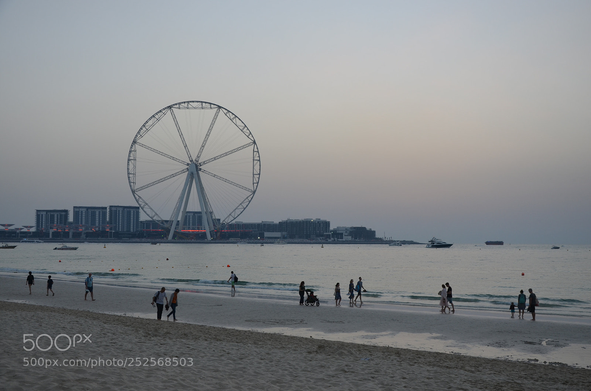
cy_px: 196
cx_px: 296
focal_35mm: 42
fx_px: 688
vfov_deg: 31.7
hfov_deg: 46.5
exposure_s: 1/125
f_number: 5.6
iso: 280
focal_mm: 28
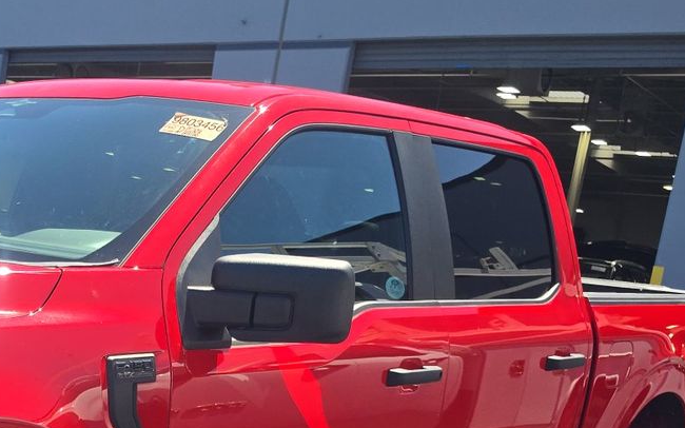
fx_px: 1120
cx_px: 35
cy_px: 492
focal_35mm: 60
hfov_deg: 31.9
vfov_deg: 20.4
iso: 63
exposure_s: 1/3246
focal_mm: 6.5
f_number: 1.4
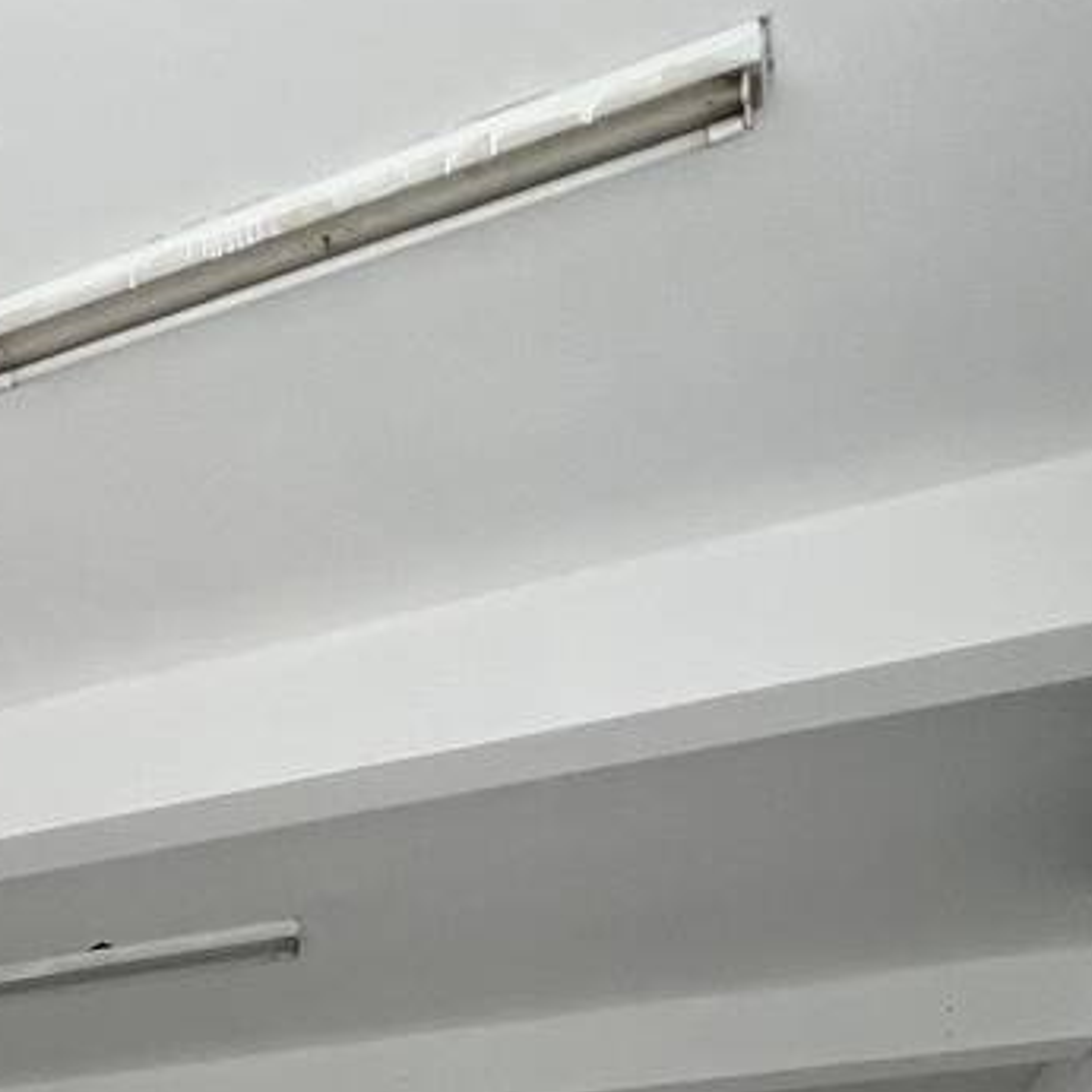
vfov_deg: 26.7
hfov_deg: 31.0
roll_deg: -1.2
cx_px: -149
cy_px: 1586
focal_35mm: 48
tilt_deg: +2.2
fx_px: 1713
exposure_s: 1/99
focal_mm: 1.57
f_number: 1.8
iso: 160
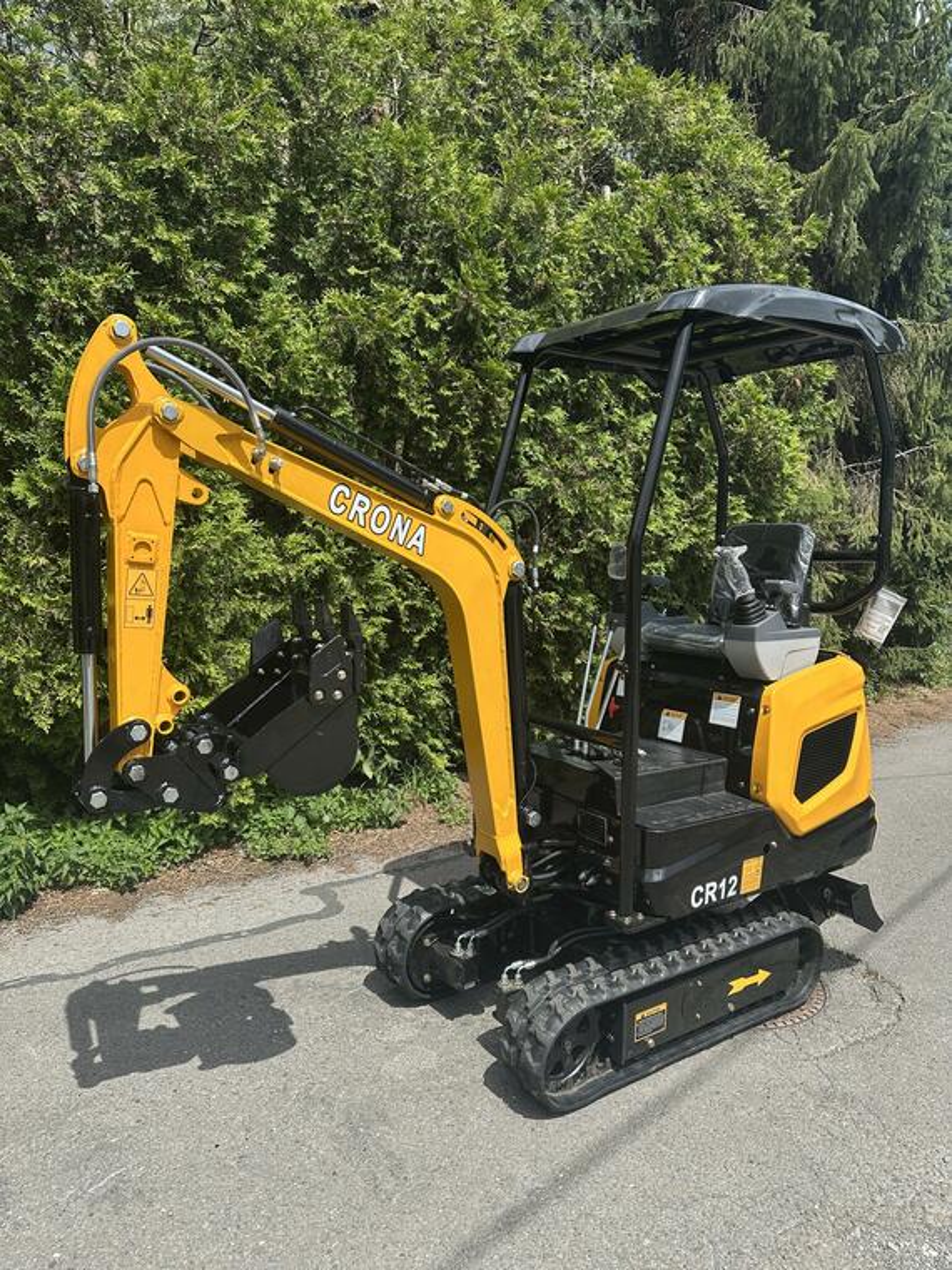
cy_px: 635
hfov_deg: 56.8
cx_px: 476
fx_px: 880
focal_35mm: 24
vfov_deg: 71.6
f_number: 1.78
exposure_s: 1/2732
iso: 80
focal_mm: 6.86
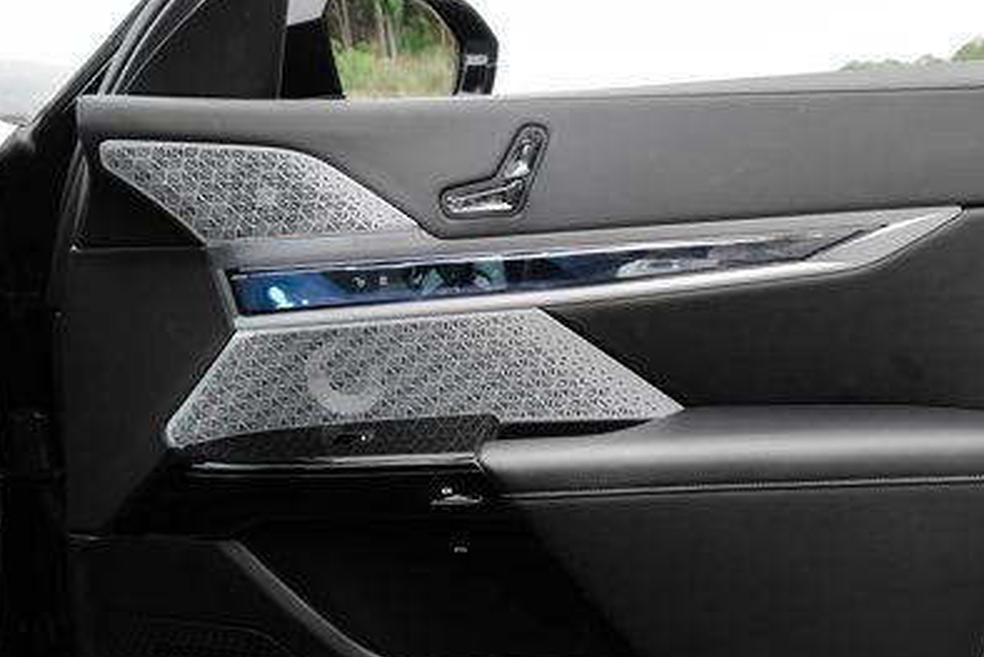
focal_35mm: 39
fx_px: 1066
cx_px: 549
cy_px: 366
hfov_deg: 49.4
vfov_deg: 34.2
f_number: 5
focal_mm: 24
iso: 640
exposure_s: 1/200
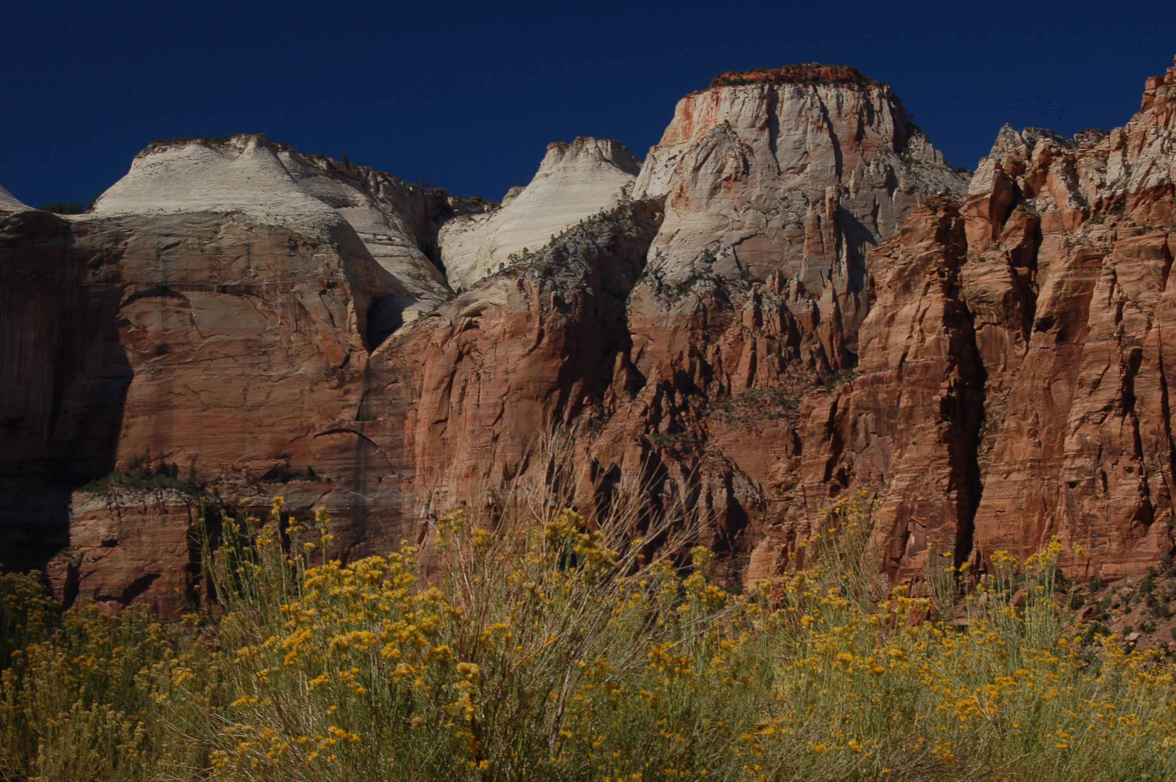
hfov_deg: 24.2
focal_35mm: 84
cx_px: 588
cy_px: 391
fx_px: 2742
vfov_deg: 16.2
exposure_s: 1/80
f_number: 14
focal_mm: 56
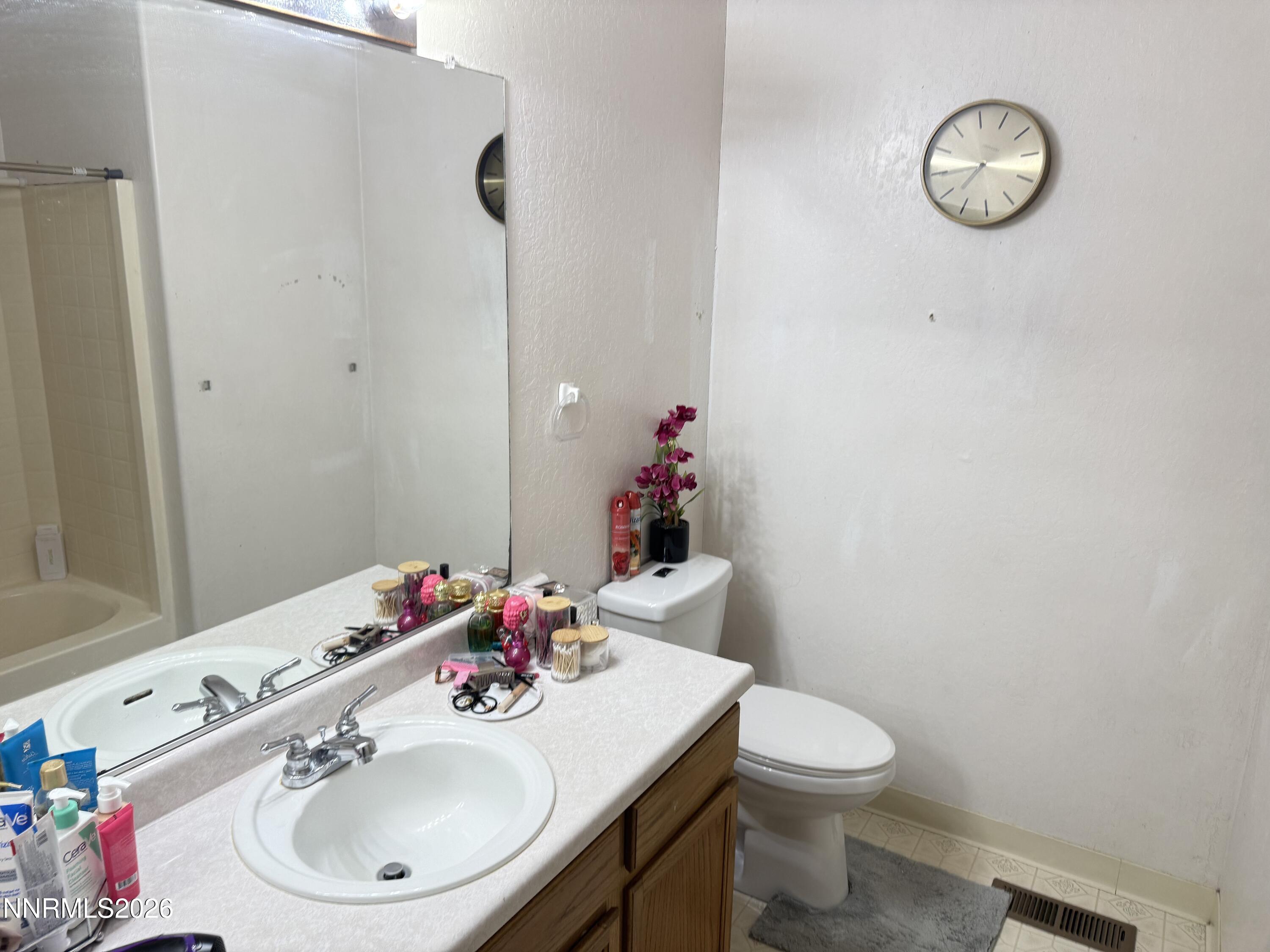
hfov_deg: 71.6
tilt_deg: -14.3
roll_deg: -2.1
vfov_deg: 56.8
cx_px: 635
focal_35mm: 24
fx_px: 881
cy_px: 476
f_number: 1.78
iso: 160
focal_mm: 6.76
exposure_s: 1/120
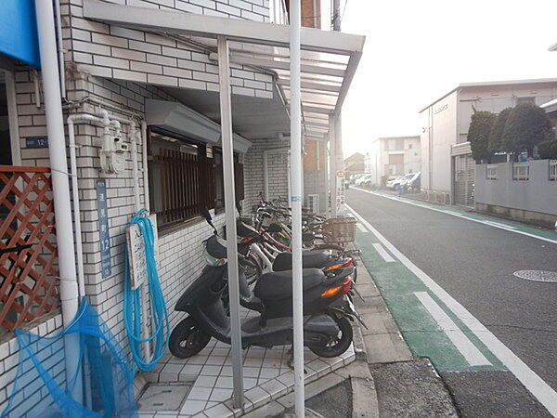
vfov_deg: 56.8
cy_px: 209
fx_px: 386
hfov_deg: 71.6
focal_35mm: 24
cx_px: 278
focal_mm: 4.3
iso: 140
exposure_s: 1/30
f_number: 2.8
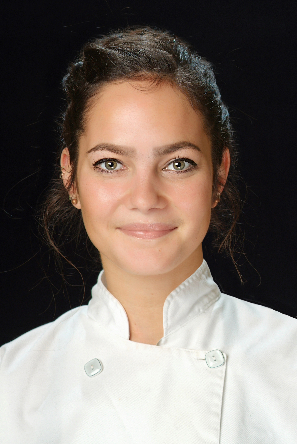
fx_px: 1580
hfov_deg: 10.7
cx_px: 148
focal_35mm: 128
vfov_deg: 16.0
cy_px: 222
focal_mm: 85
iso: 100
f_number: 5.6
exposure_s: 1/125
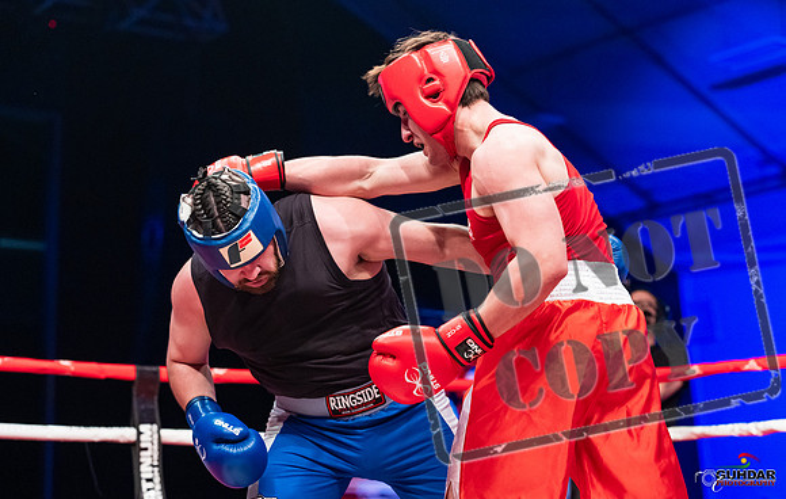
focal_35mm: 84
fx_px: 1800
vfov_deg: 15.8
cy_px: 264
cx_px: 467
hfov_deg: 24.6
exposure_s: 1/1000
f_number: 2.8
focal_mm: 68
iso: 4000
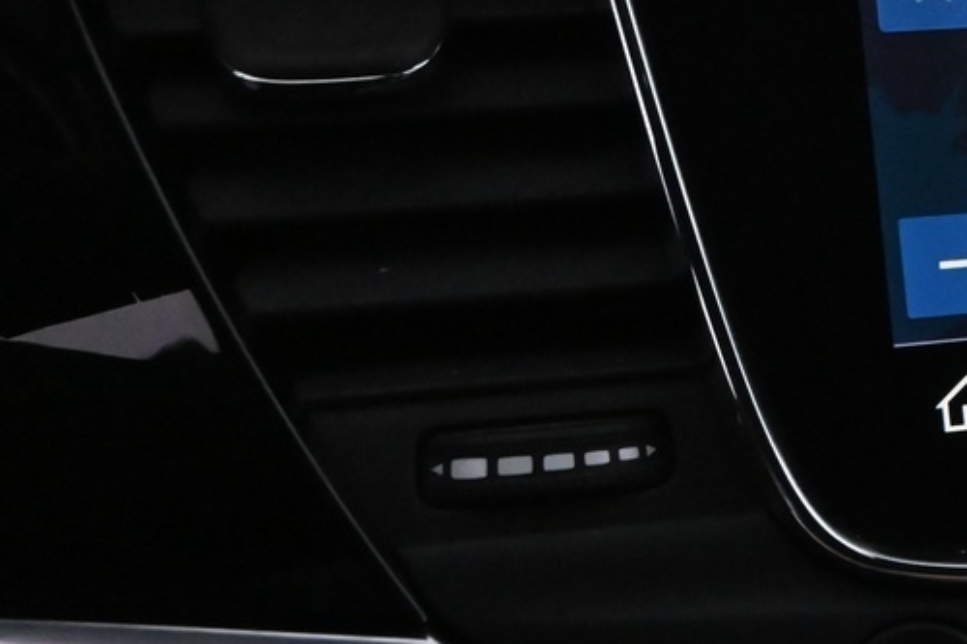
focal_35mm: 95
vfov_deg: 14.4
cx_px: 1476
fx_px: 2546
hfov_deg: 18.8
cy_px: 176
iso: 6400
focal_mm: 19.5
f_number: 5
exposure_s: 1/100
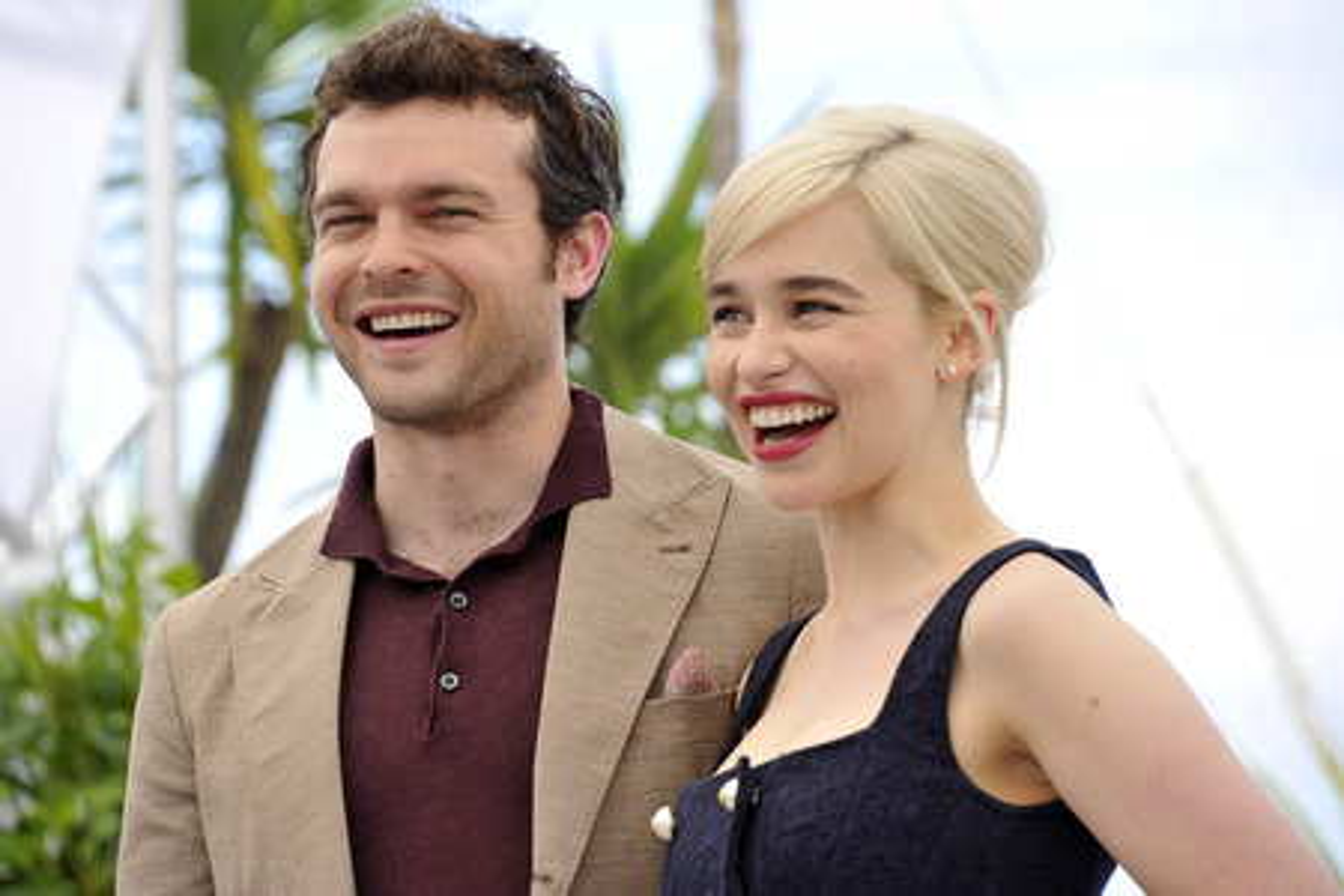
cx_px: 672
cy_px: 448
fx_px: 11199
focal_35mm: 300
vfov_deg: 4.6
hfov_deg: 6.9
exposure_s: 1/250
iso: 200
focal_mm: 300
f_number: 8
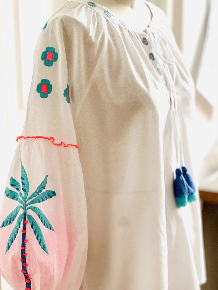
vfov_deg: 25.3
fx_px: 647
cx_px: 109
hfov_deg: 19.1
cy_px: 145
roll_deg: -0.3
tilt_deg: -12.8
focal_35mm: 77
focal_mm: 9
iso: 160
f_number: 2.8
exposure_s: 1/50
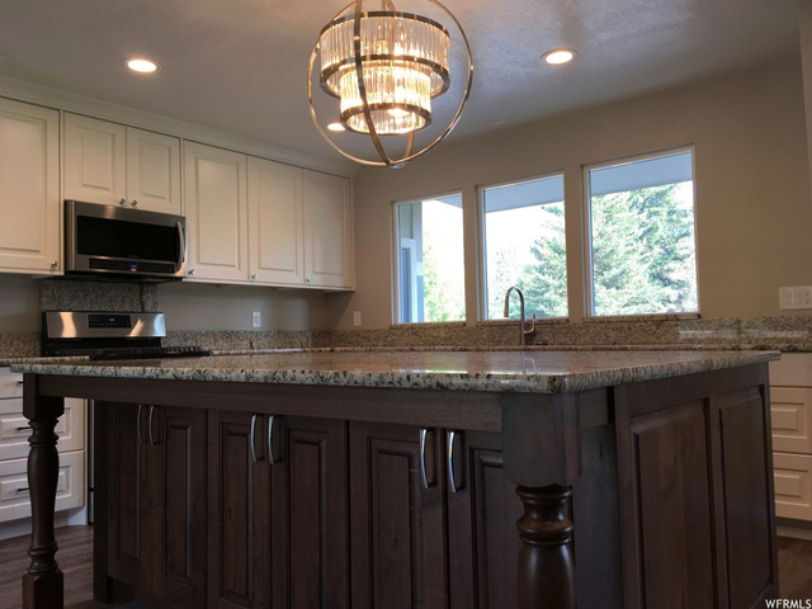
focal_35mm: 29
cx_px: 406
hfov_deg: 61.7
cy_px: 304
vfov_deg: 48.2
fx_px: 680
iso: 32
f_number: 2.2
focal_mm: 4.15
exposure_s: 1/60
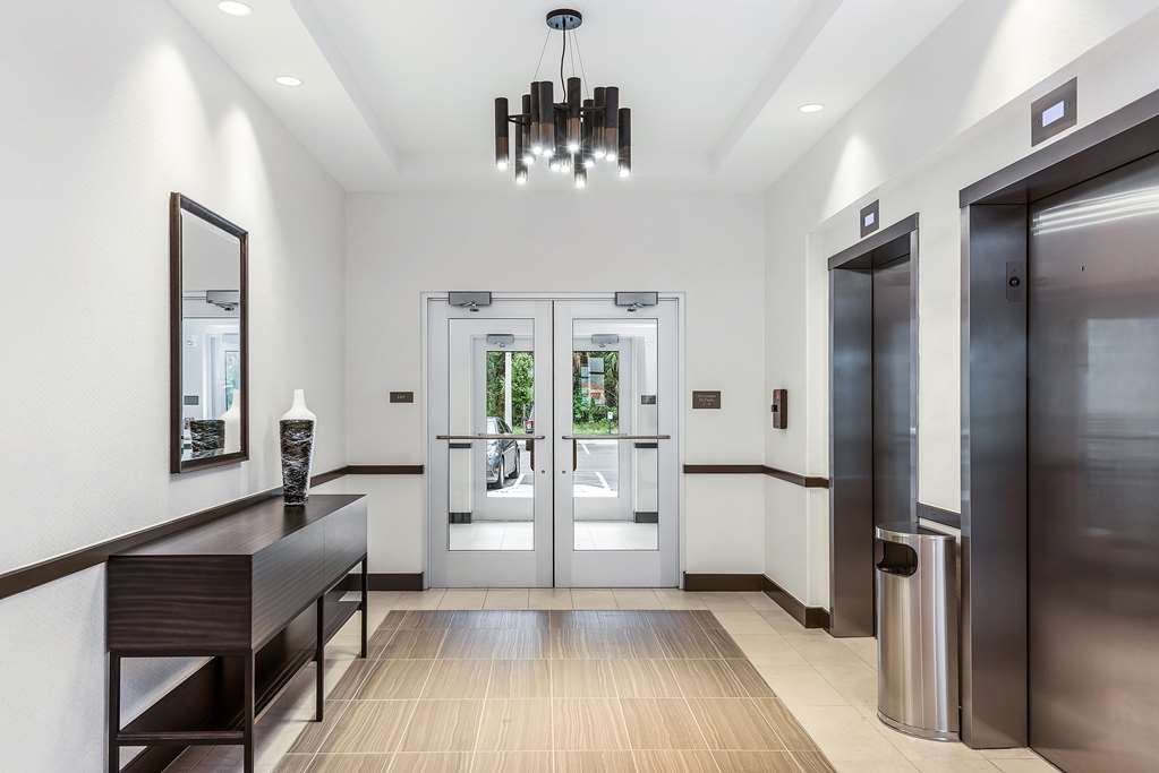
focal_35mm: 25
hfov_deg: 71.5
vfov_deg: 51.3
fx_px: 805
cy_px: 386
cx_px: 580
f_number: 8
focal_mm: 25
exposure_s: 1/20
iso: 160
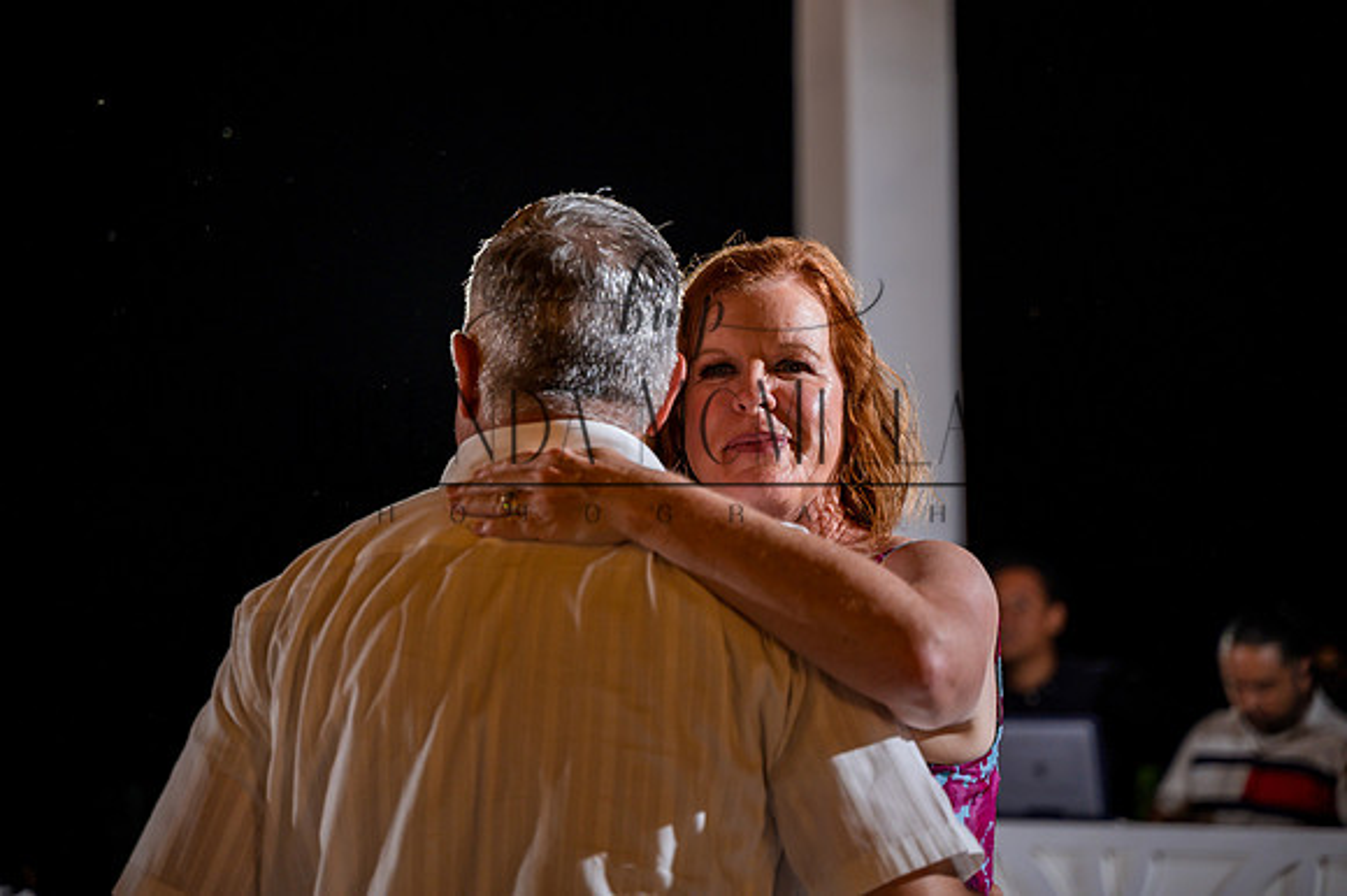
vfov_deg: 17.1
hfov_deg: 25.5
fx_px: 2974
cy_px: 448
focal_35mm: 80
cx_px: 674
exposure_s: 1/200
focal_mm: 75
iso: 400
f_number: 2.8
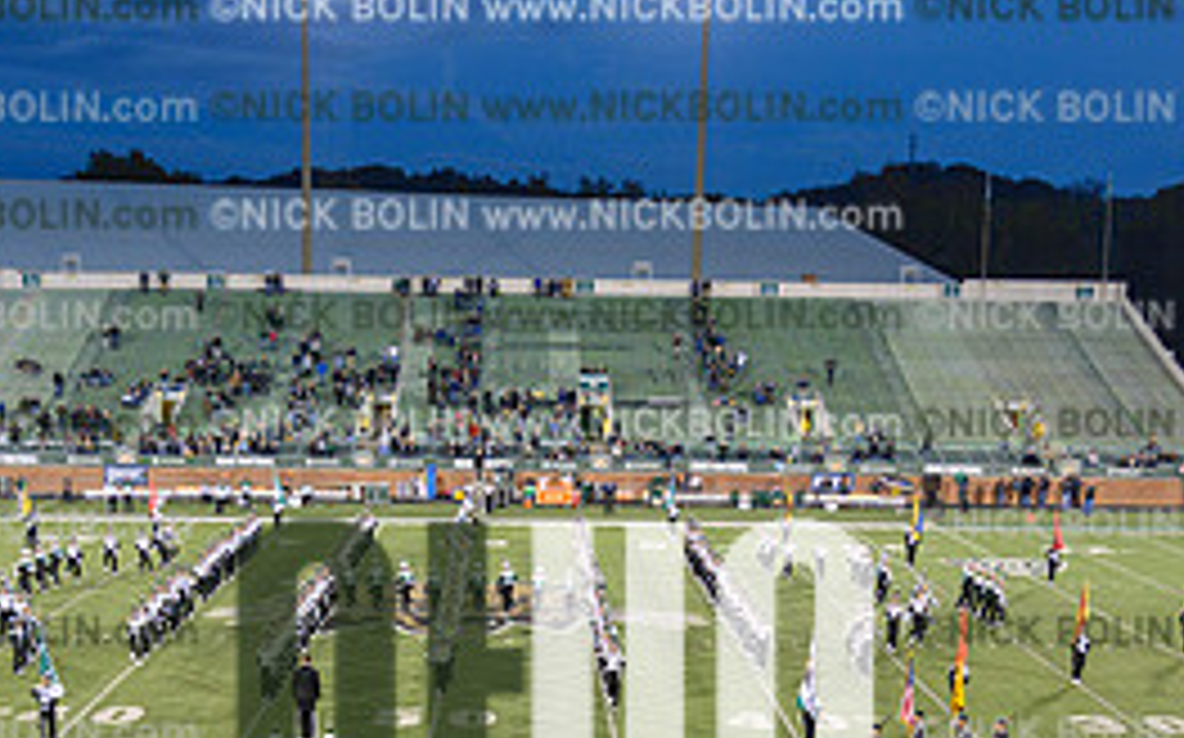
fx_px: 1741
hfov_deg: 37.5
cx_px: 554
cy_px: 736
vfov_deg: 23.0
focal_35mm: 54
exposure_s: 1/200
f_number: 4
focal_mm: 24
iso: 2000
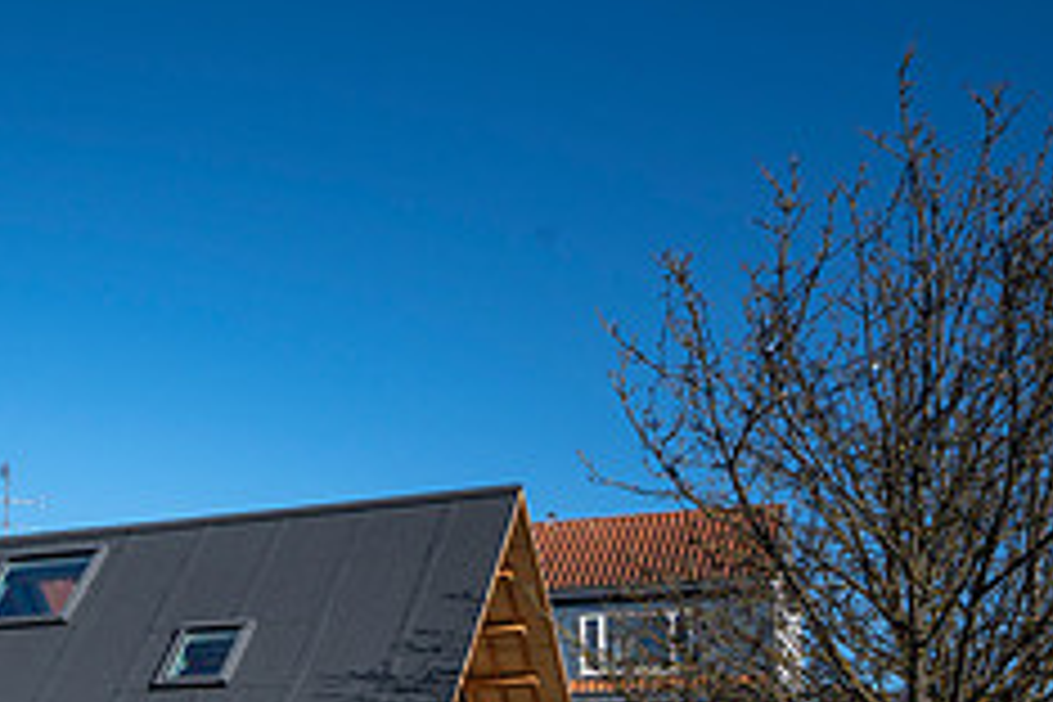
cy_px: 745
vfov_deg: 21.0
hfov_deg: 28.9
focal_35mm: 62
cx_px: -140
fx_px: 1813
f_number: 9
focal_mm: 25
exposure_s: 1/400
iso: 200
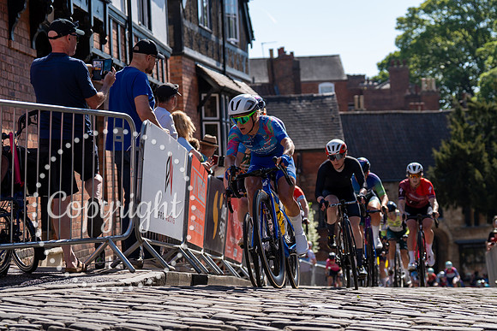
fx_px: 1197
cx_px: 254
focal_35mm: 87
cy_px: 199
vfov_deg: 15.8
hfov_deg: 23.5
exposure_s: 1/1000
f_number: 3.5
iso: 100
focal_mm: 70
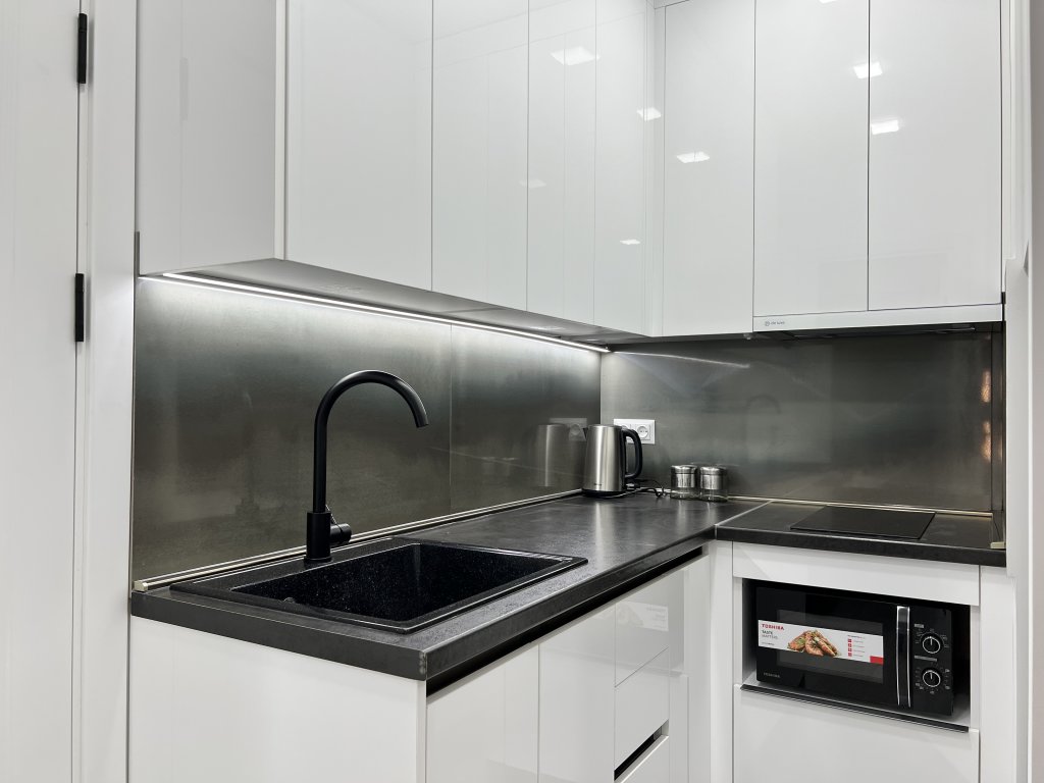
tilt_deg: +0.5
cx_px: 522
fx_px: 784
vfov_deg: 53.1
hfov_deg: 67.3
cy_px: 392
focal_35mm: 26
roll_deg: -0.5
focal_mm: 5.7
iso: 40
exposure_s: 1/156
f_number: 1.5
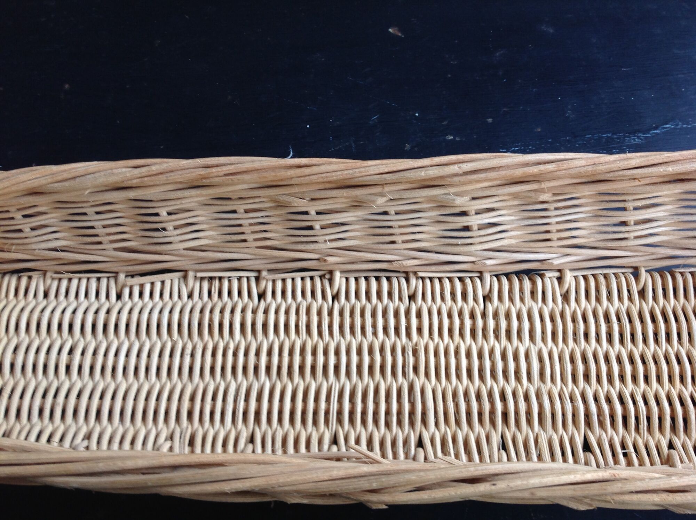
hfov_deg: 52.7
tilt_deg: -62.3
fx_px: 703
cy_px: 260
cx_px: 348
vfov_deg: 40.6
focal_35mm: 35
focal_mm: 4.28
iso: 50
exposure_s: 1/30
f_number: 2.4
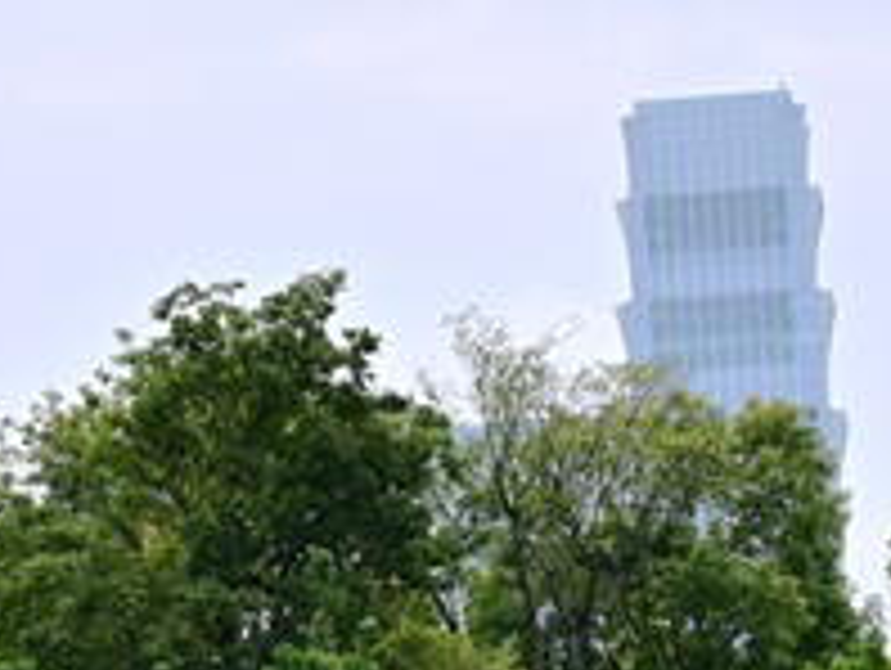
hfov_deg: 7.7
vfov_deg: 5.6
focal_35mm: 256
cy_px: 1650
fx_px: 6597
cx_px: 220
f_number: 8
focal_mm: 44
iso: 125
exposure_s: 1/200
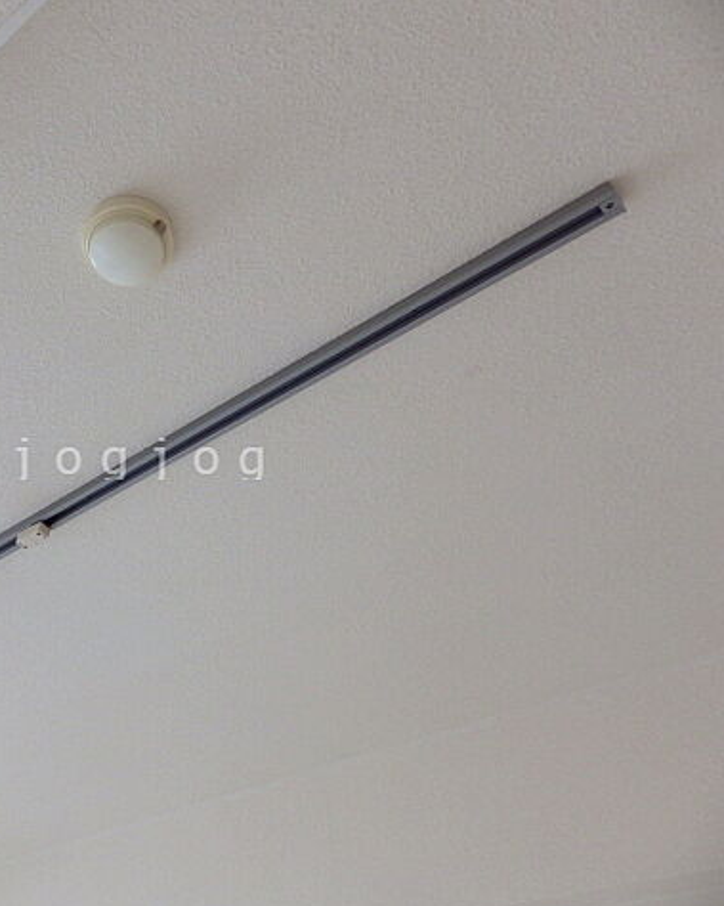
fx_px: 777
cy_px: 457
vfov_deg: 60.5
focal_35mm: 29
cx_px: 143
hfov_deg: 47.2
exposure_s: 1/45
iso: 125
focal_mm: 4
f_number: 3.1
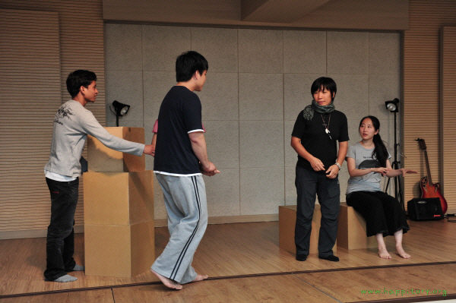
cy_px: 152
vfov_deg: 29.8
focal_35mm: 45
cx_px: 228
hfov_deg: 43.6
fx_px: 570
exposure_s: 1/125
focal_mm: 45
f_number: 5
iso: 800
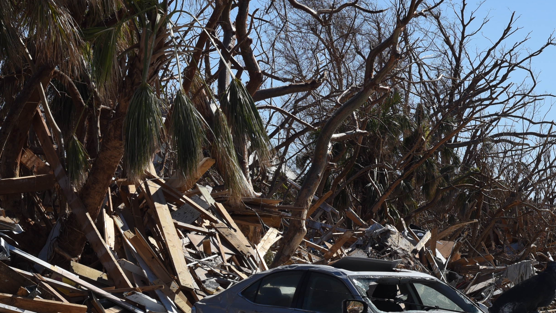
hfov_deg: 16.6
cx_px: 268
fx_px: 1902
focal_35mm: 129
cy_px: 68
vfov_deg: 9.4
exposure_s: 1/1600
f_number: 9
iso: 320
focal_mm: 50
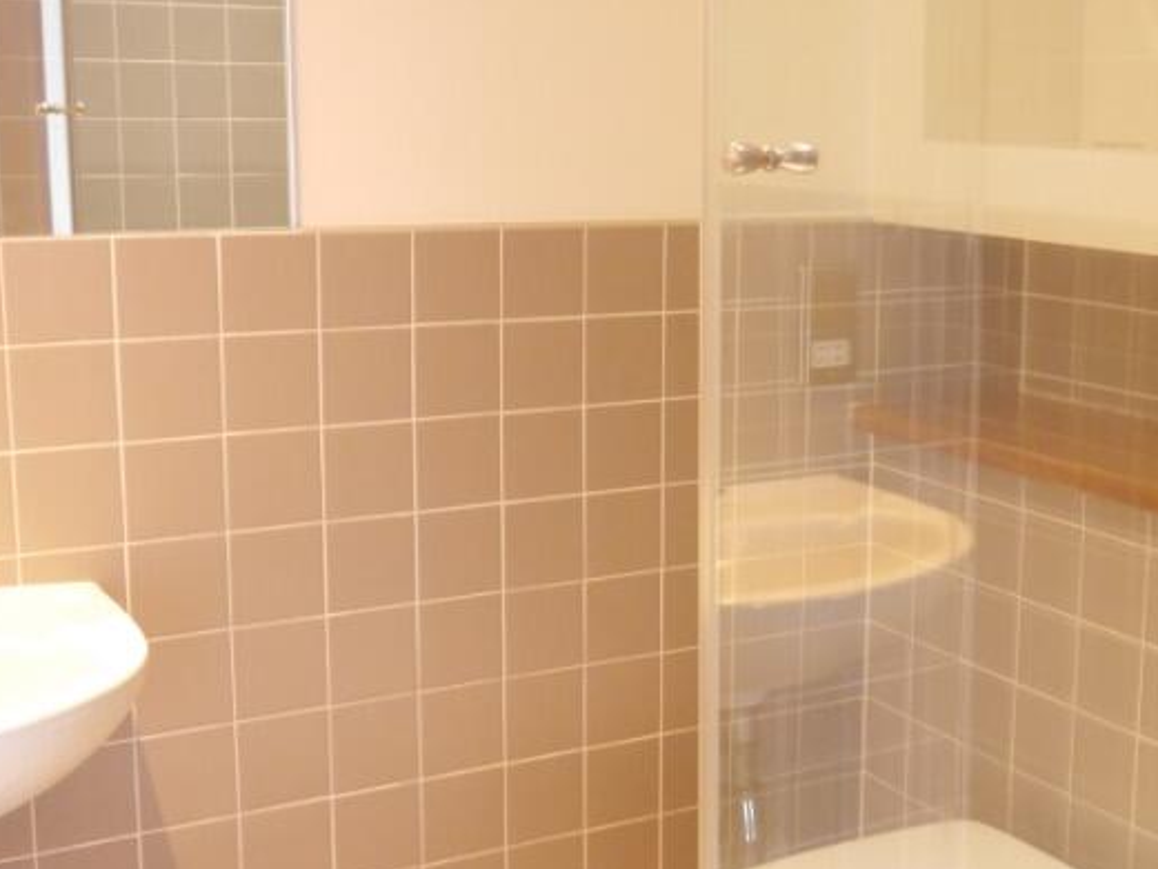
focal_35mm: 55
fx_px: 1840
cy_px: 418
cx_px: 838
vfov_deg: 26.6
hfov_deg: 34.3
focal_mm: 14
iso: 1600
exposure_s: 1/60
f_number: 3.5
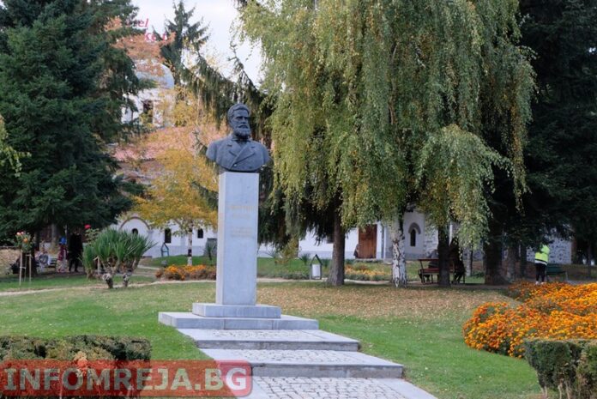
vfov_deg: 22.7
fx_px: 996
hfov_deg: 33.4
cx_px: 298
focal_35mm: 60
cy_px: 200
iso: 400
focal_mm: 40.2
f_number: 5.3
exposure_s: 1/120
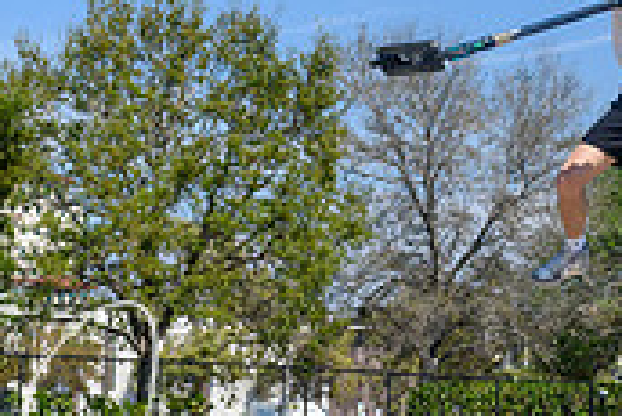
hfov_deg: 22.1
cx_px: 481
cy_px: 161
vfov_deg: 15.0
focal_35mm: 91
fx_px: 1574
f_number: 11
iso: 200
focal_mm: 18
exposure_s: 1/500
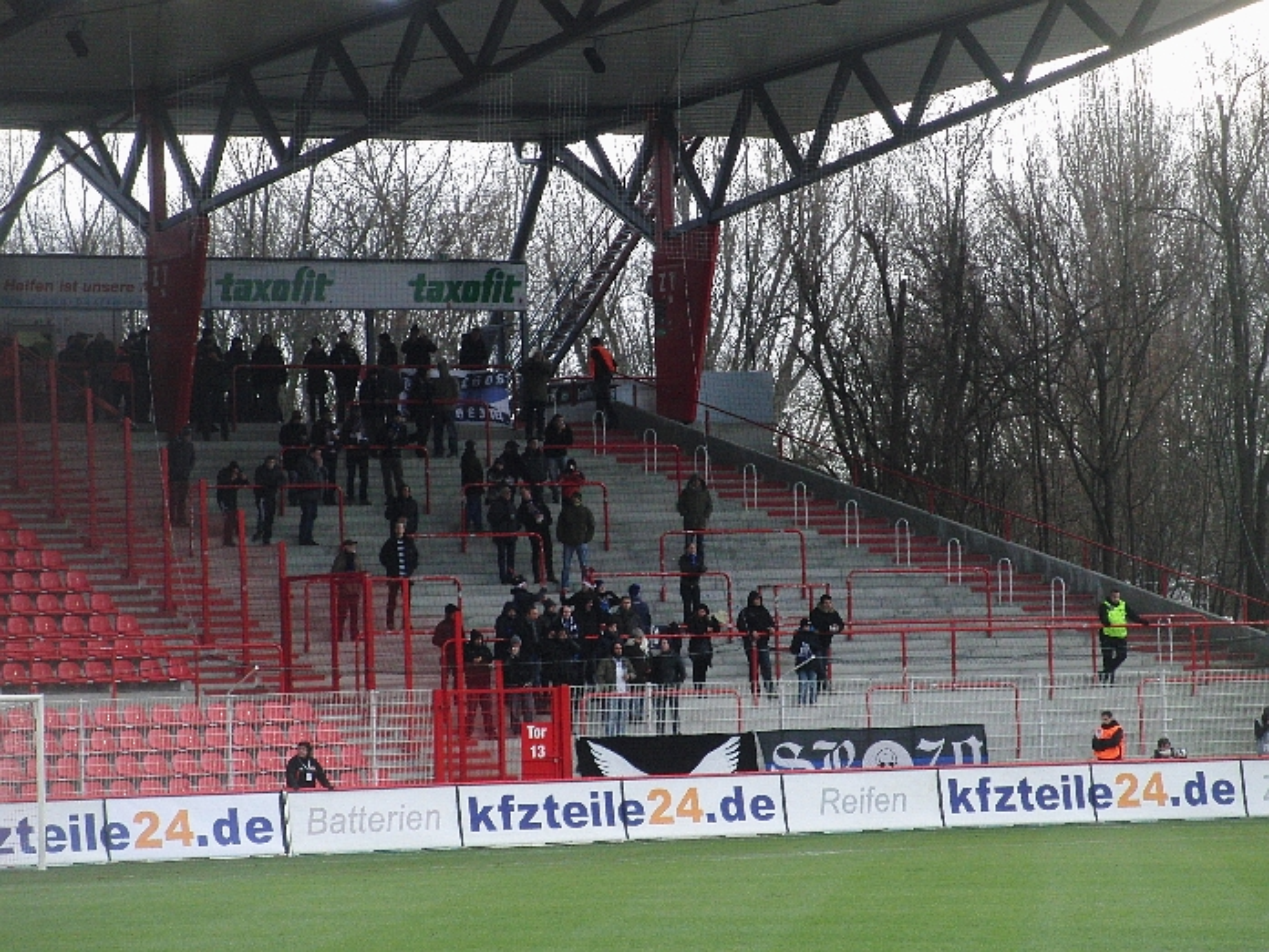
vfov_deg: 8.0
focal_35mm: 185
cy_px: 476
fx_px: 6782
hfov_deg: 10.7
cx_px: 634
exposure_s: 1/320
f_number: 4.5
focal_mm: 32.1
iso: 400
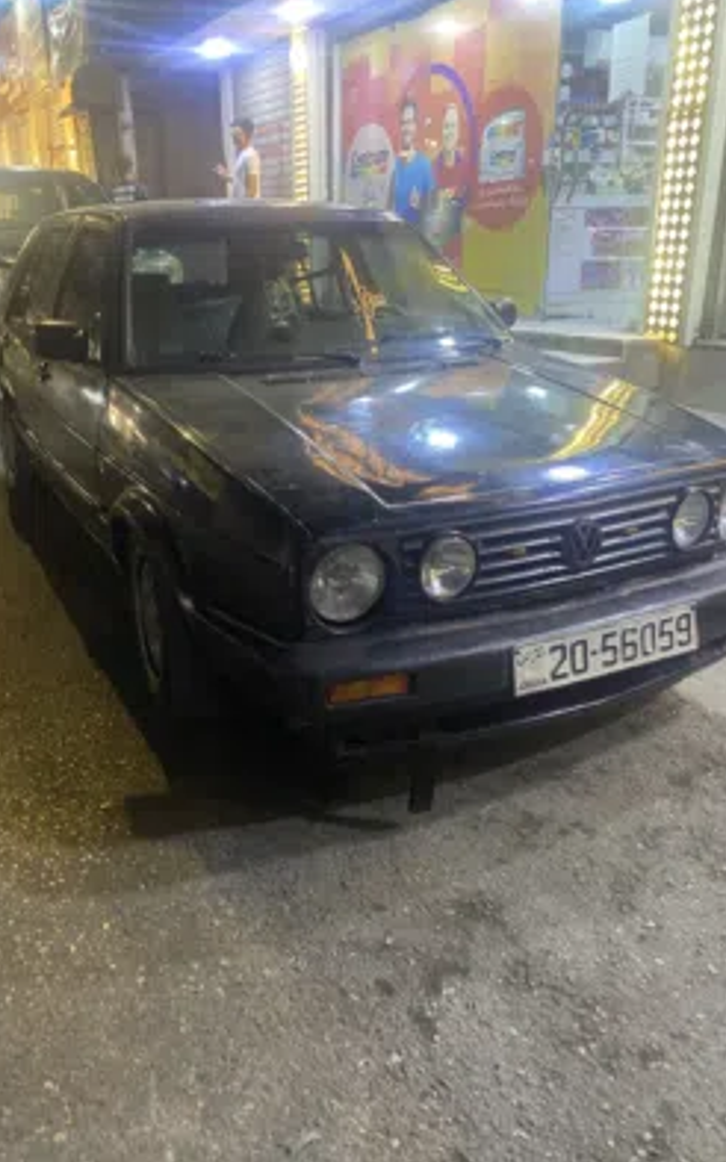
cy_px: 575
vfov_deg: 66.5
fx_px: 887
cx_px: 307
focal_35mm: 28
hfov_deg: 44.4
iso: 400
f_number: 1.8
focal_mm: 4.25
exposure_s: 1/33
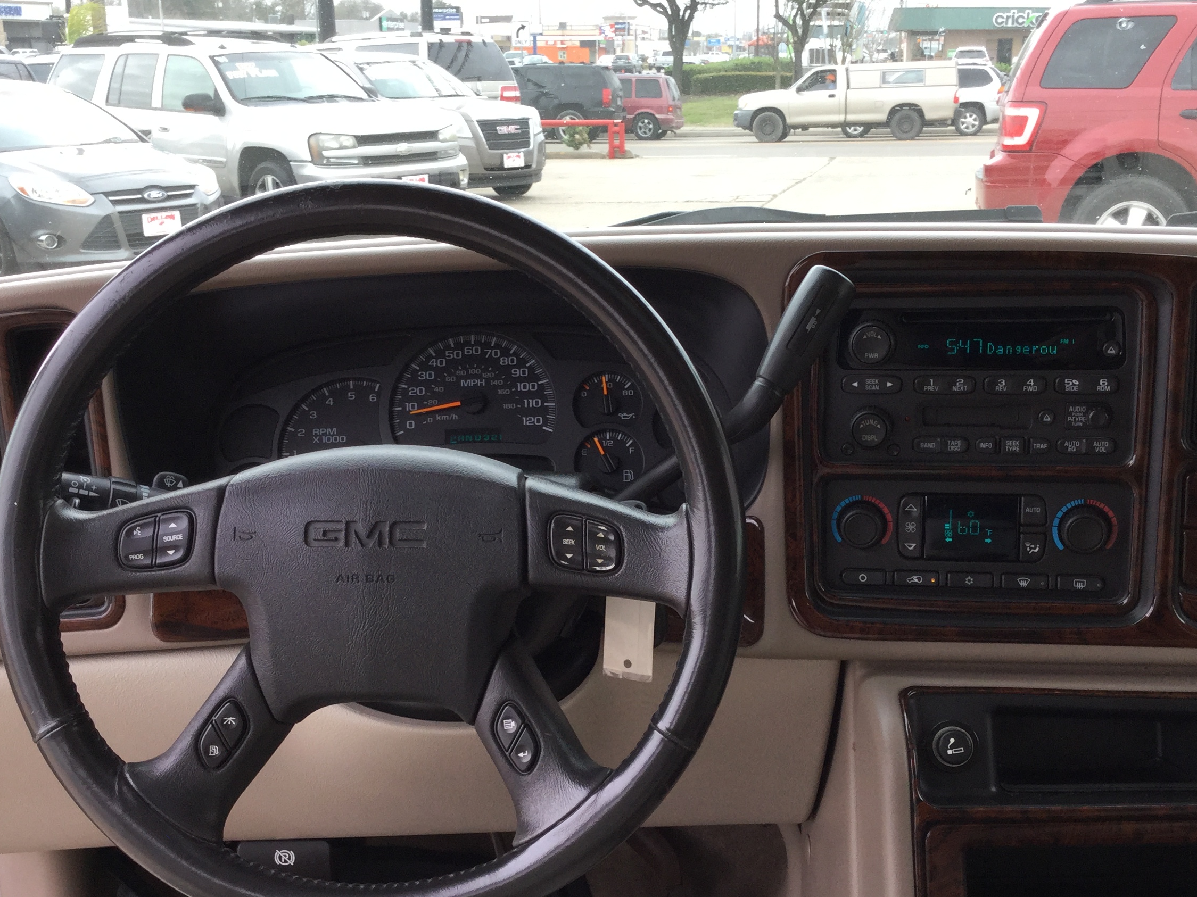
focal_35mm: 45
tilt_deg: -17.2
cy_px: 540
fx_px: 1556
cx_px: 634
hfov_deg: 42.1
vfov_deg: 32.1
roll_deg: -0.1
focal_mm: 3.3
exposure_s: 1/120
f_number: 2.4
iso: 32
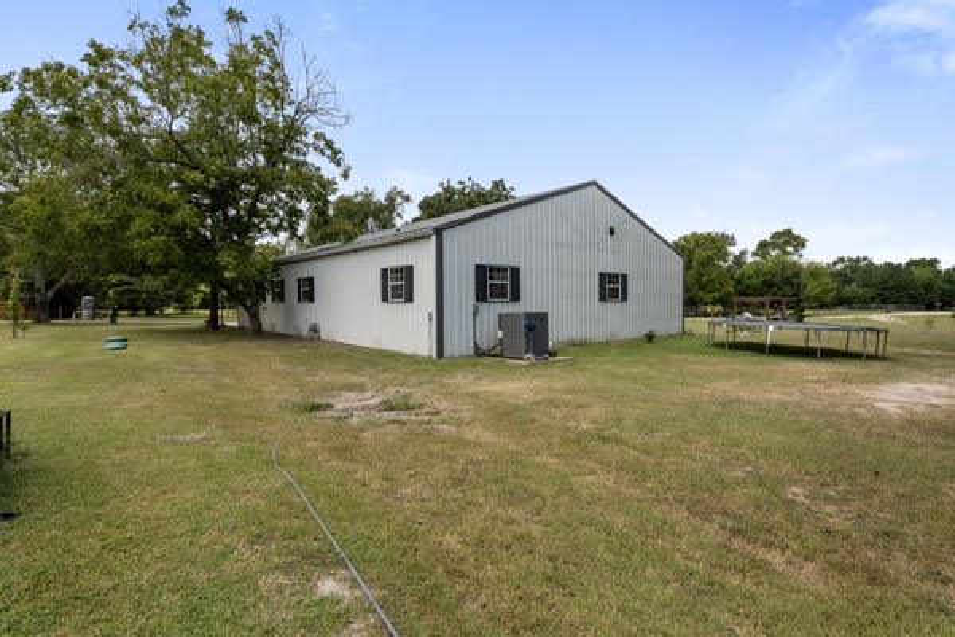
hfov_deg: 93.3
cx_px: 478
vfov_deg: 70.4
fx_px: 451
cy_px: 318
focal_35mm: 17
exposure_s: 1/800
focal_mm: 17
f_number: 9
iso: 800
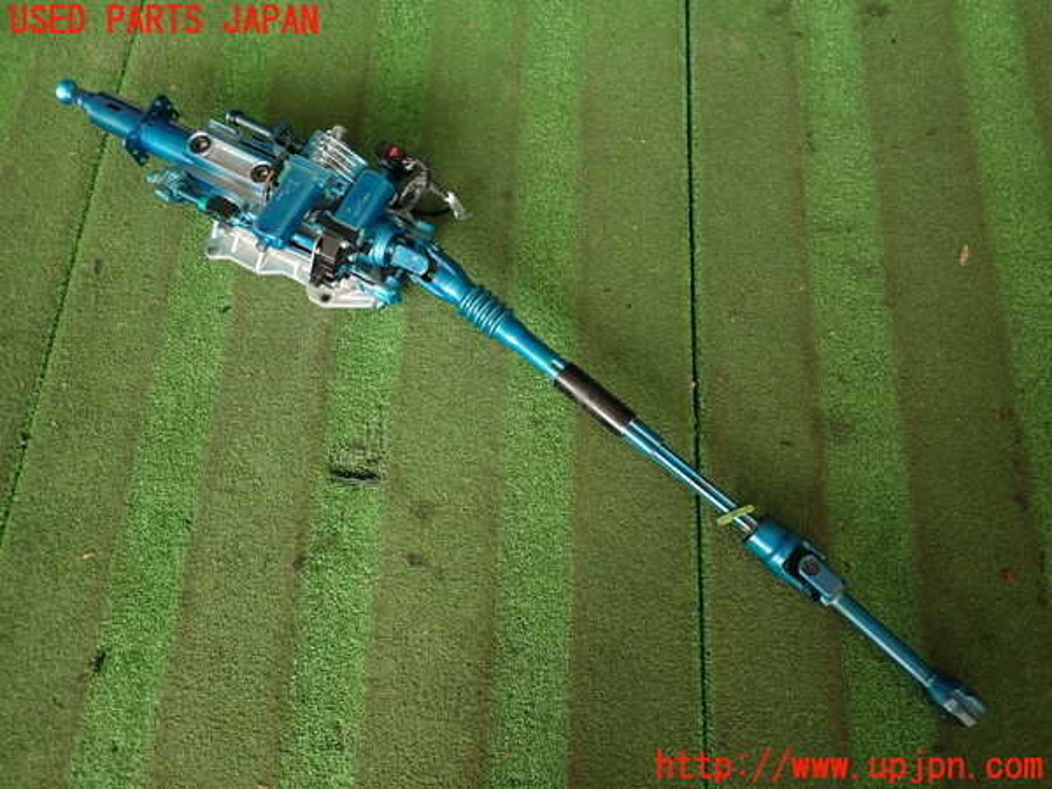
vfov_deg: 54.9
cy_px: 394
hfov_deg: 69.4
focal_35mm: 25
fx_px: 760
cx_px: 526
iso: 100
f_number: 2
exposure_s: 1/60
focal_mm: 4.5
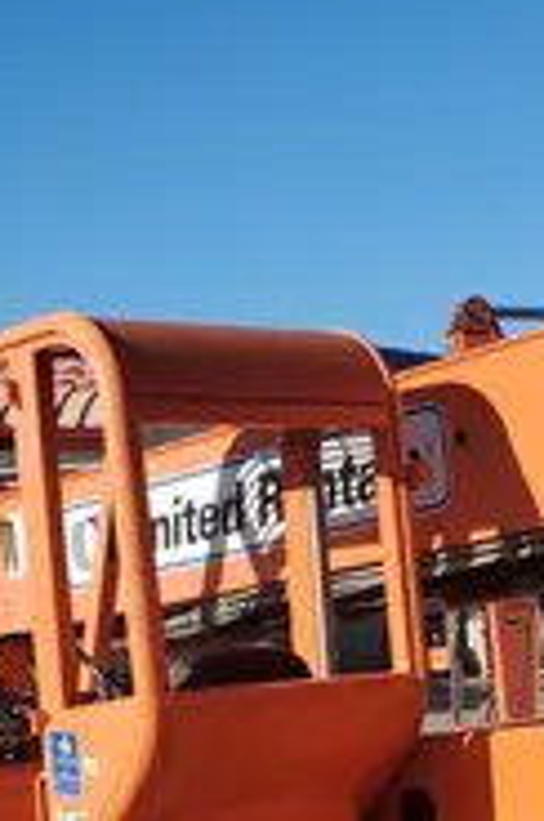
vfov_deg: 24.5
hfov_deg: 16.5
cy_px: 716
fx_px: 1843
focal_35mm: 81
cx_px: 499
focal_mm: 4.3
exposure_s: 1/1799
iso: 50
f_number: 2.4
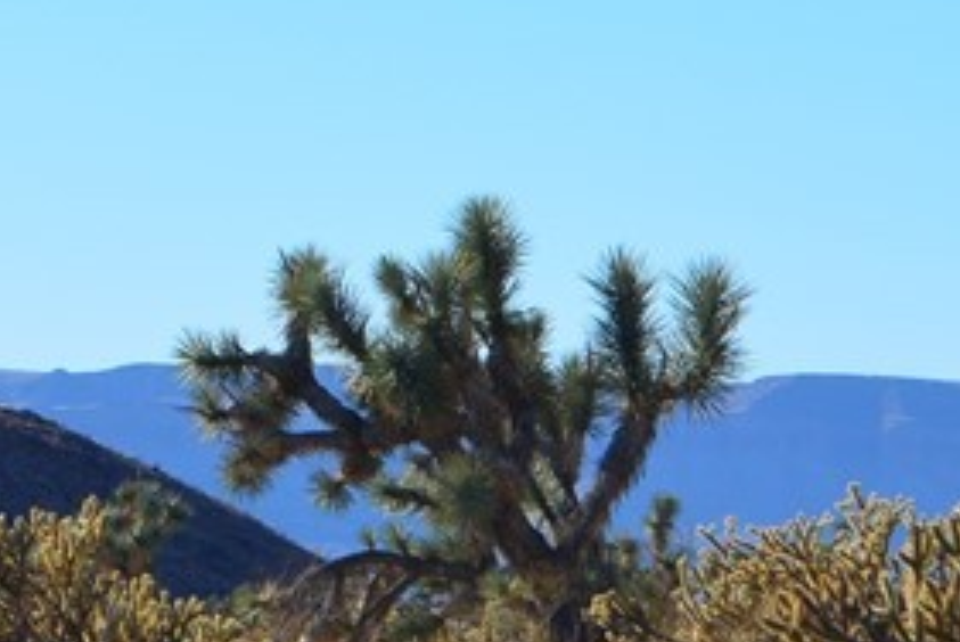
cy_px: 331
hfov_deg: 6.5
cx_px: 34
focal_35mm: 318
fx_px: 8487
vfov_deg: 4.3
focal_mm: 55
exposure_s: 1/400
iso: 200
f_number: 11
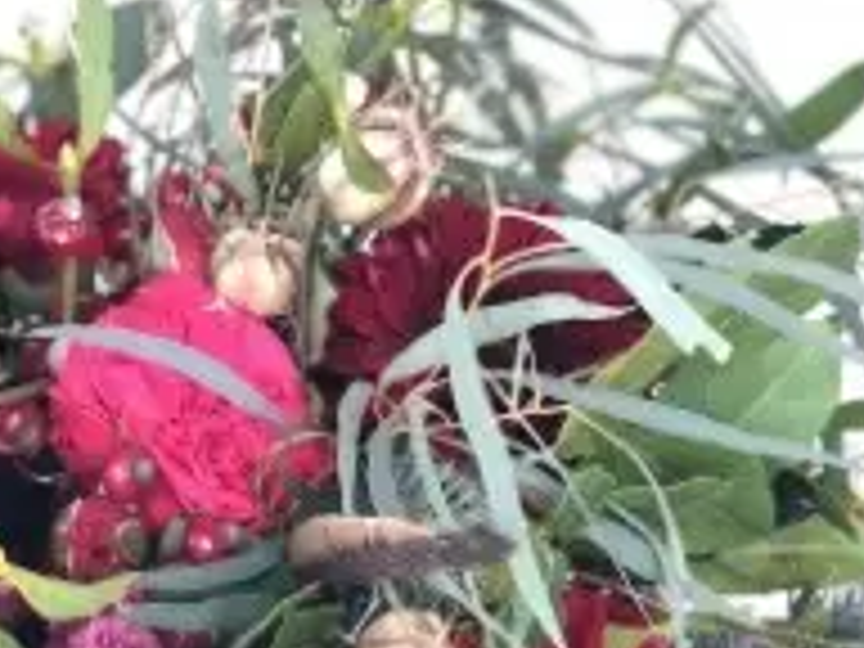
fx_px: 3245
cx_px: 194
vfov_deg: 11.2
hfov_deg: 15.1
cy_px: 778
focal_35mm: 130
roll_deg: +1.5
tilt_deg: -26.8
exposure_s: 1/50
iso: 80
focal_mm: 6
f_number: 2.4
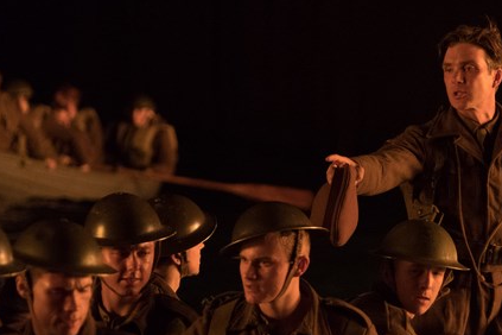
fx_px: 3834
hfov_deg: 7.5
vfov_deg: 5.0
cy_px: 198
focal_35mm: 275
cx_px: 328
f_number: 2.8
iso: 6400
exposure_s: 1/200
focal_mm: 110.6
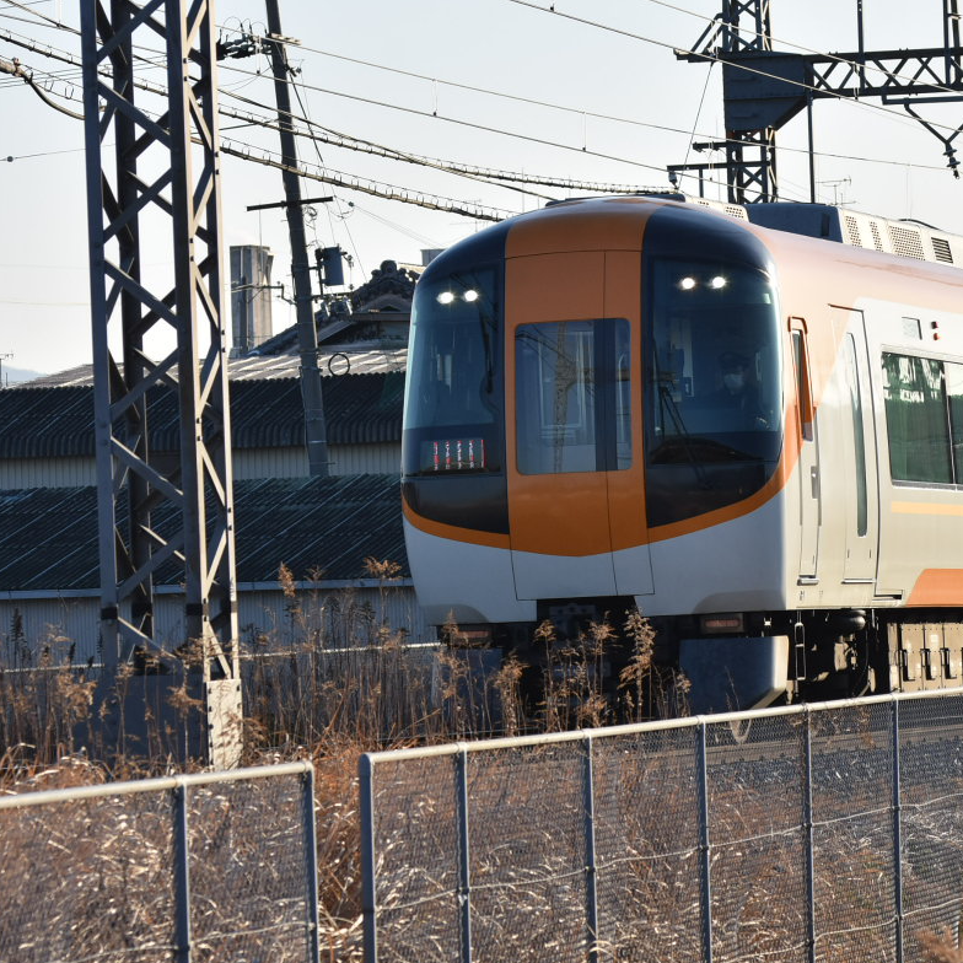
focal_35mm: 219
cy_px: 484
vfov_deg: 8.0
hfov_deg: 8.0
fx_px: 6883
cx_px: 735
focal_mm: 105
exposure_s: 1/1250
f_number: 5.6
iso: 400
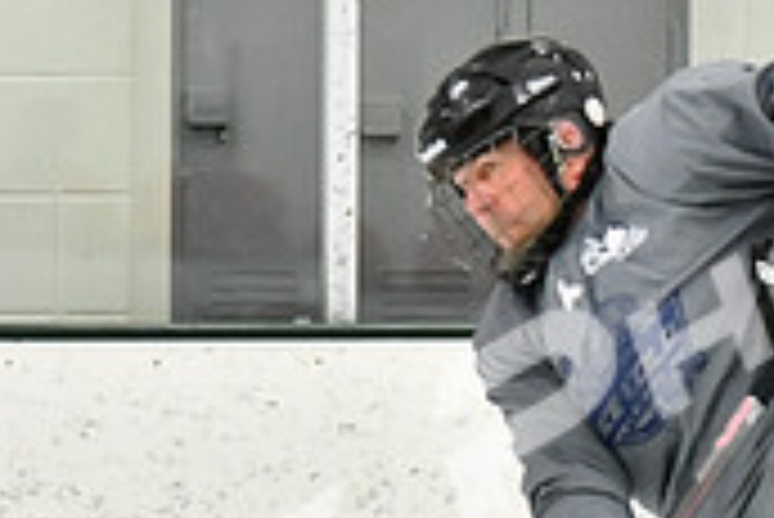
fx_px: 16332
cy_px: 597
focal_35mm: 759
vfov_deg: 1.8
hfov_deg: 2.7
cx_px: 184
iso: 5000
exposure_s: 1/1250
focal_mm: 150
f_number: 2.8
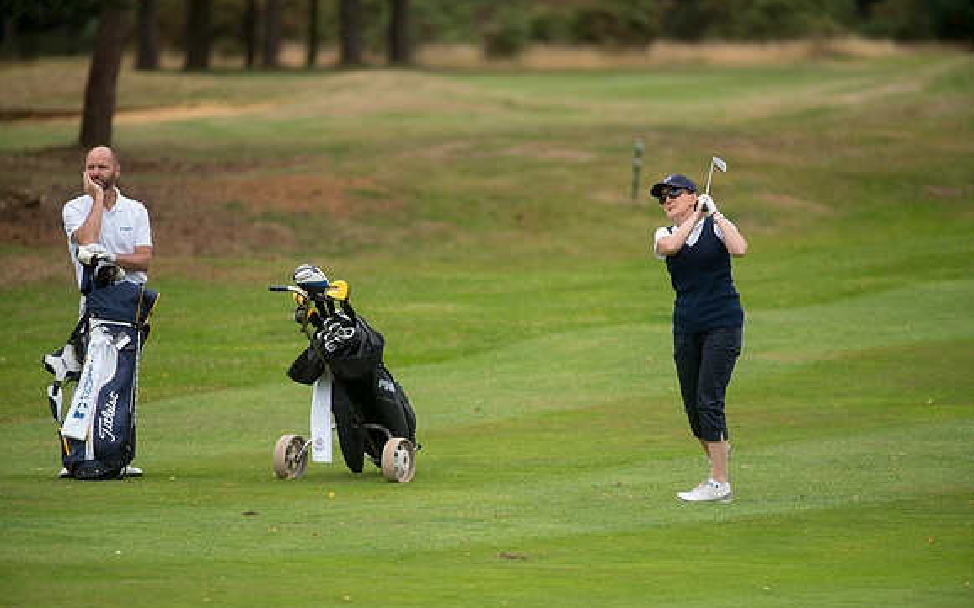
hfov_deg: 6.8
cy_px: 323
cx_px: 487
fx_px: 8148
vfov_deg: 4.3
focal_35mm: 307
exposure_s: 1/2500
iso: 800
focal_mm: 300
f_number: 4
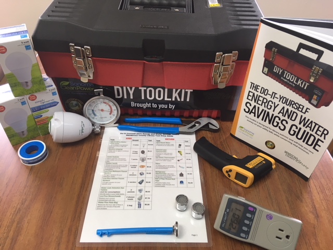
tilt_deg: -43.0
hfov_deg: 61.7
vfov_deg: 48.2
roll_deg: -2.8
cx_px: 166
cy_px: 125
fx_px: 279
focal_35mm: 29
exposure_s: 1/30
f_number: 2.2
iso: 32
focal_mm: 4.15
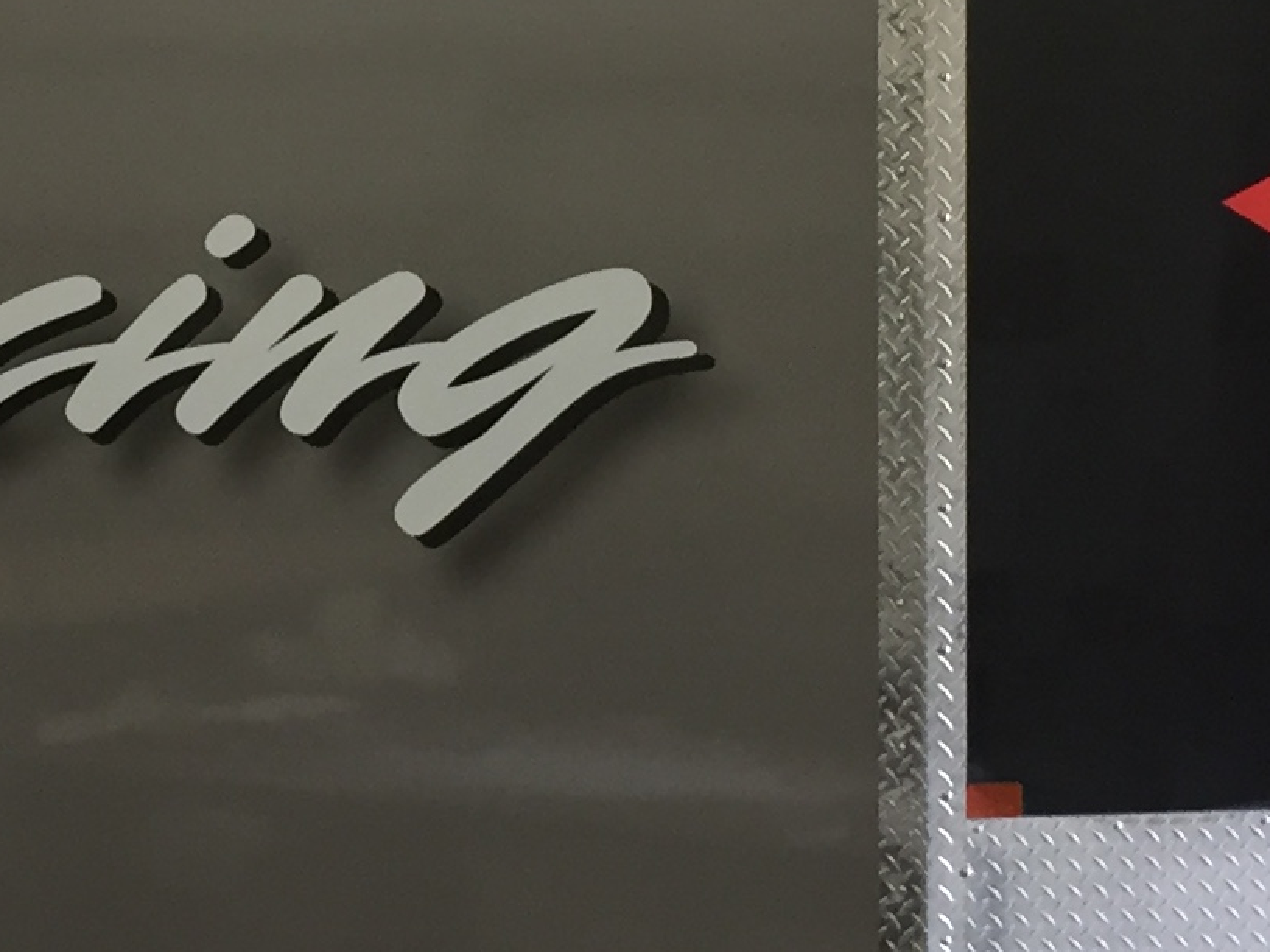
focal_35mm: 116
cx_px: 157
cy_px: 369
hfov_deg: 16.8
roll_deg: -1.4
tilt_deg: -1.0
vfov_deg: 12.8
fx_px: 4256
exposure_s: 1/30
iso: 80
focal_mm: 4.15
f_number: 2.2
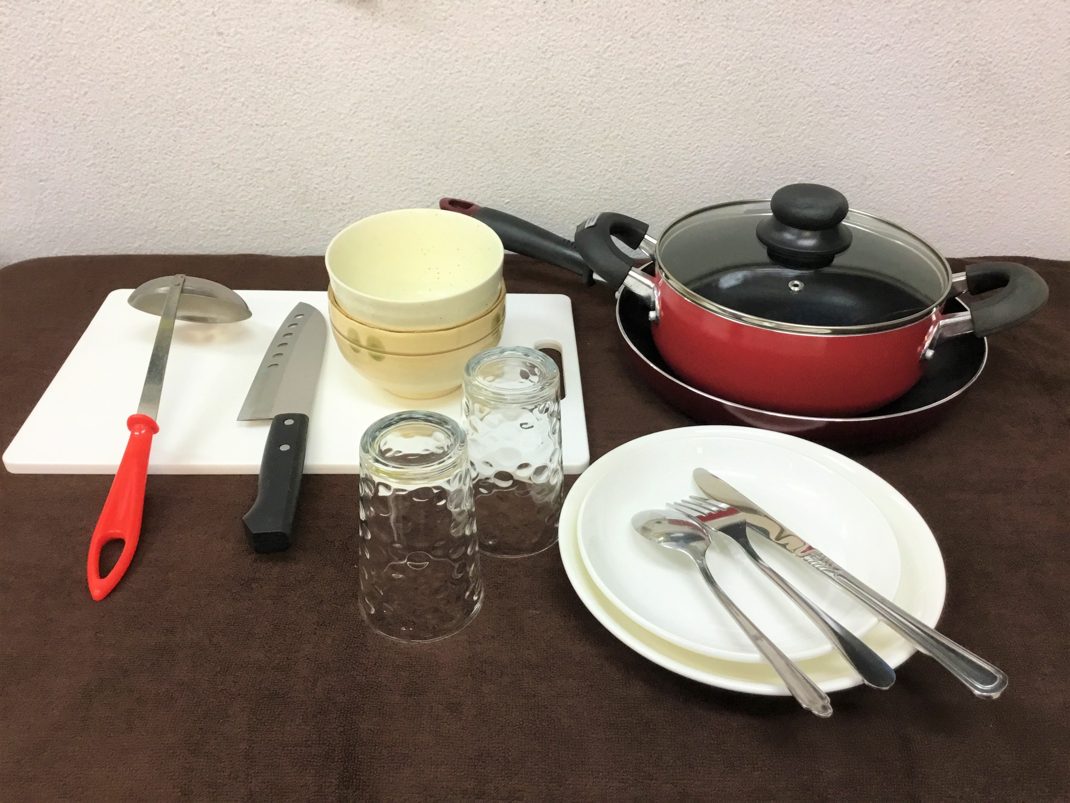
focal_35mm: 31
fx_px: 958
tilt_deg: -34.2
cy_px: 402
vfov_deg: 45.4
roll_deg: -1.5
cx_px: 535
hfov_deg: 58.4
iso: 80
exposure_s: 1/30
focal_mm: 3.3
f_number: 2.4
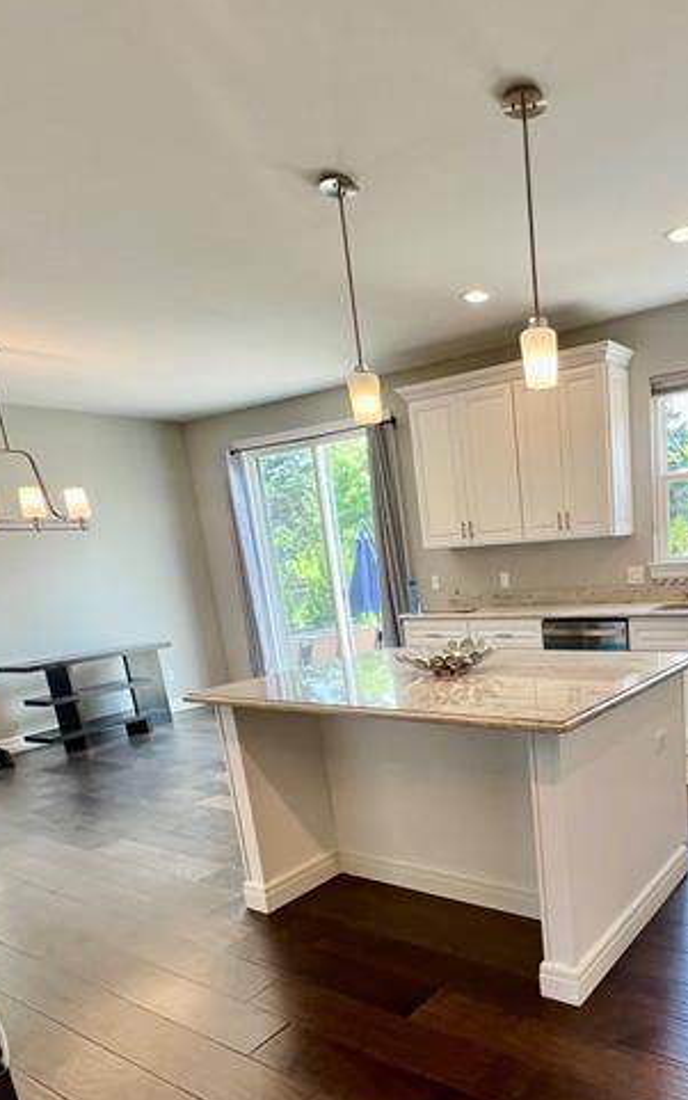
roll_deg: +4.0
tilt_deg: -13.2
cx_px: 558
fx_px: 659
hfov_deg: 51.4
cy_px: 723
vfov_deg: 77.4
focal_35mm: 22
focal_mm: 1.57
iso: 64
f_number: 1.8
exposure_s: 1/120
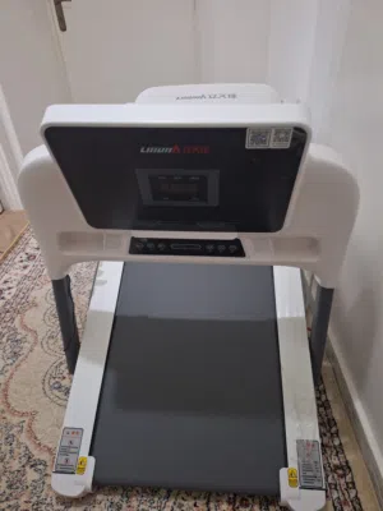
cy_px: 256
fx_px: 339
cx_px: 192
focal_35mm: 23
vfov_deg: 73.9
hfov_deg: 58.9
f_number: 1.8
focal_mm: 5.54
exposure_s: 1/20
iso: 400
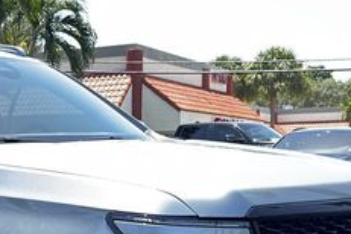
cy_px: 251
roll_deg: +1.2
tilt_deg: -5.4
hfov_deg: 19.6
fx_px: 985
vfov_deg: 13.3
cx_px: -8
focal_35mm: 101
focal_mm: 6.76
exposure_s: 1/427
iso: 100
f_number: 1.78
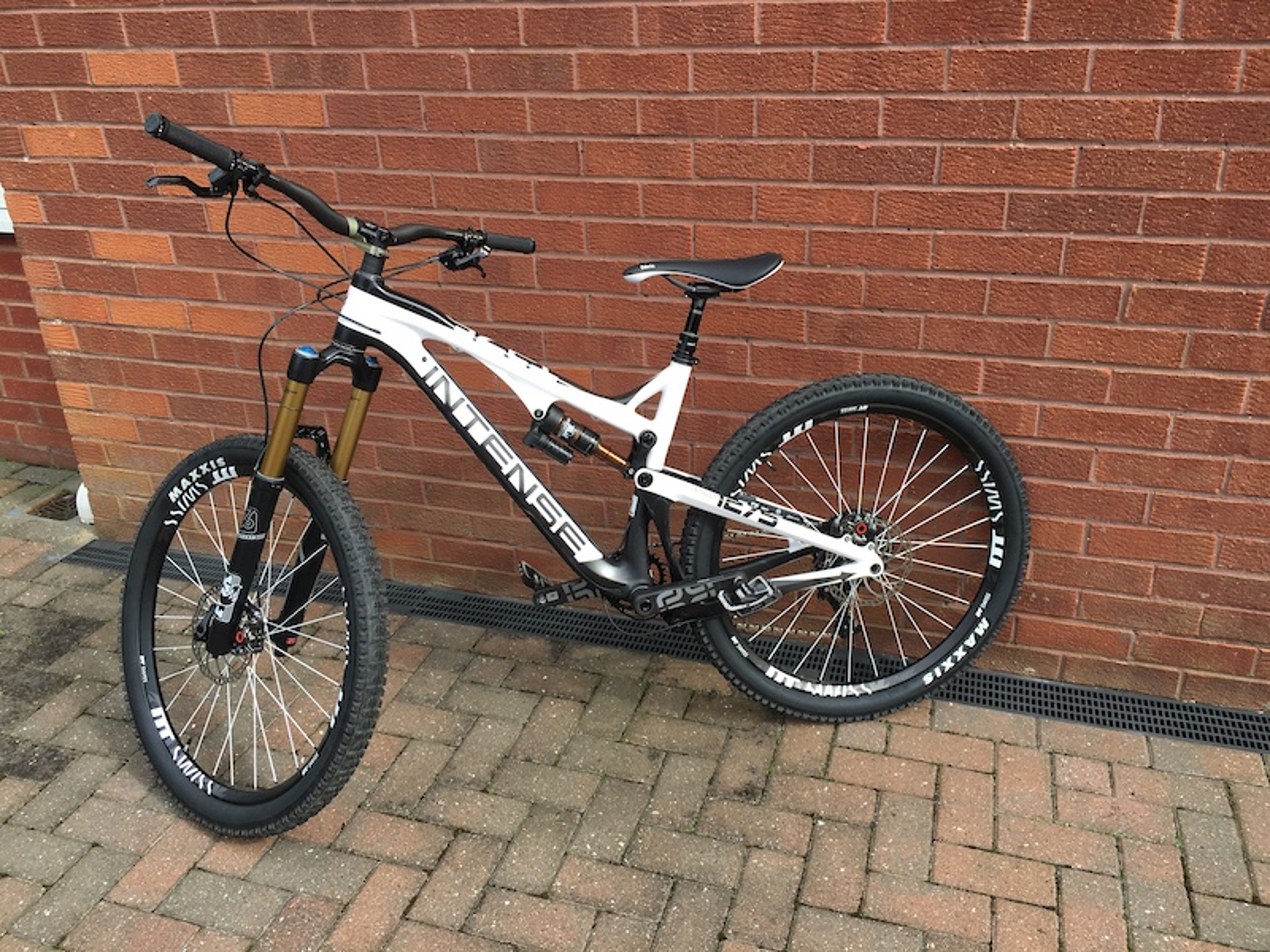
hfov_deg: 61.7
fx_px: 1064
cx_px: 635
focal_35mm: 29
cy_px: 476
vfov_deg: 48.2
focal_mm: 4.15
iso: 25
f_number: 2.2
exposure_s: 1/413
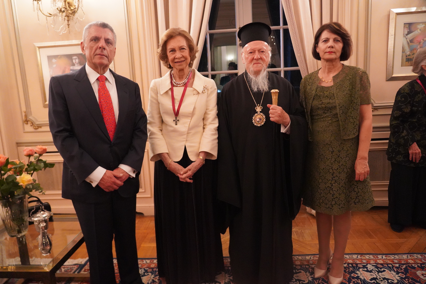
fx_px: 284
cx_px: 213
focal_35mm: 24
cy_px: 142
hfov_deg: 73.7
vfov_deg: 53.1
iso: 12800
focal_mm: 24
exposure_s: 1/125
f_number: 4
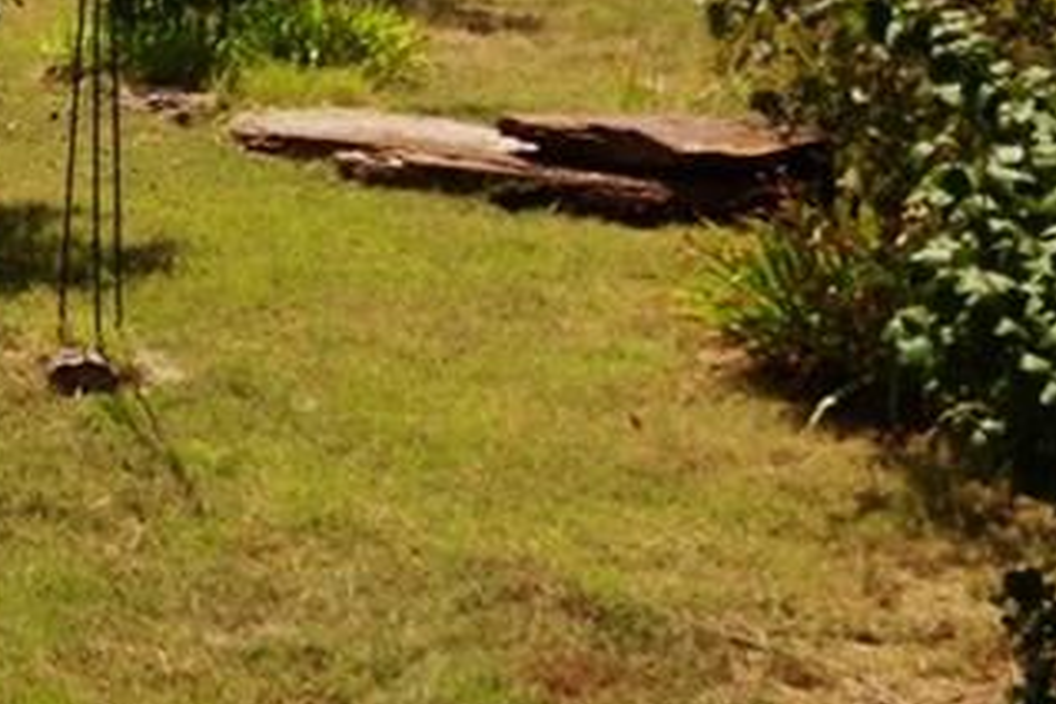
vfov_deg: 11.6
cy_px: -20
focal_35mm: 117
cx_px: -422
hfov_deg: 16.3
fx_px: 3432
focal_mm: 4.28
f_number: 2.4
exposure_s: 1/3030
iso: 80
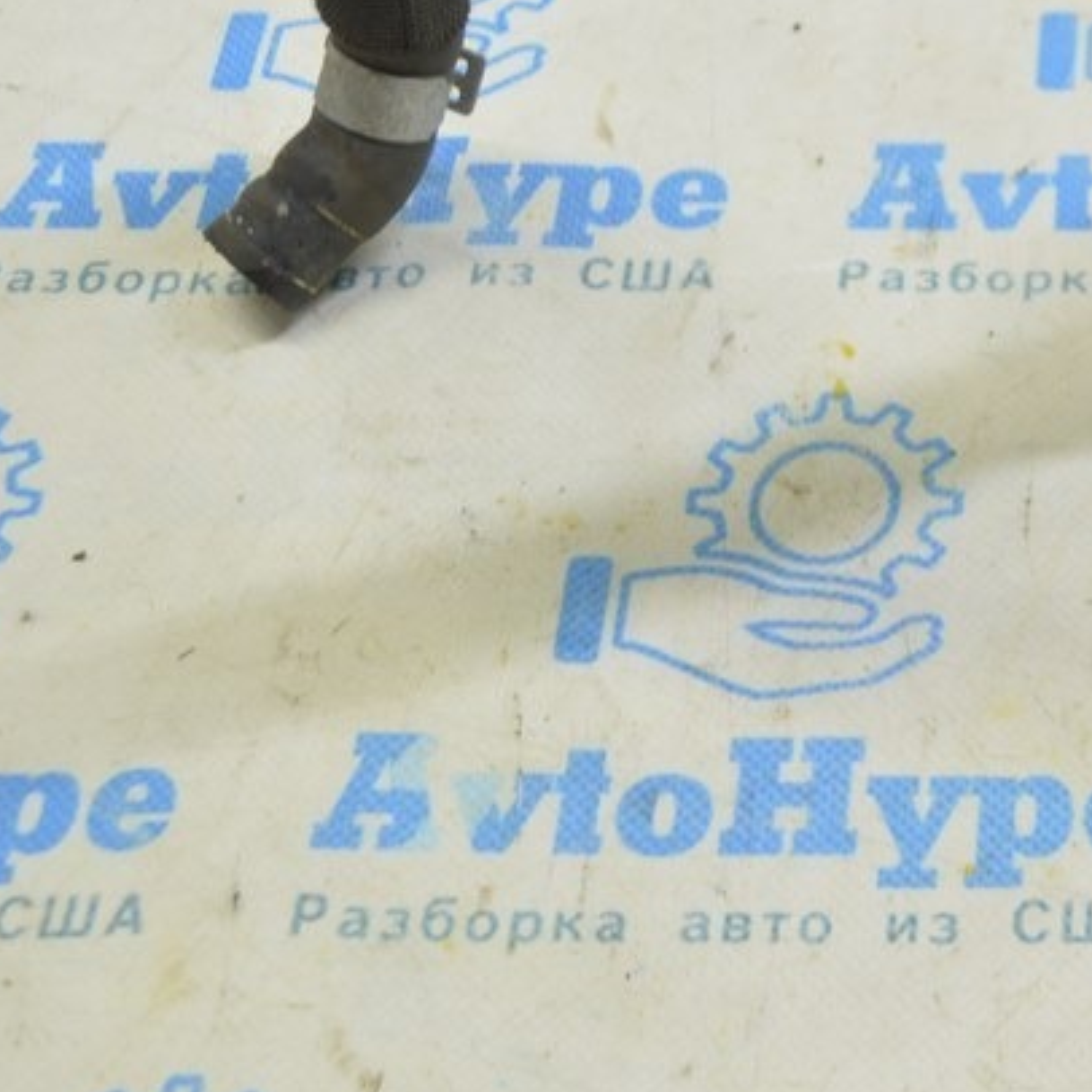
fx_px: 3322
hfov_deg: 17.9
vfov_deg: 18.5
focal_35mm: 93
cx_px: 1267
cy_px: 257
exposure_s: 1/20
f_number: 5.6
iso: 400
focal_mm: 29
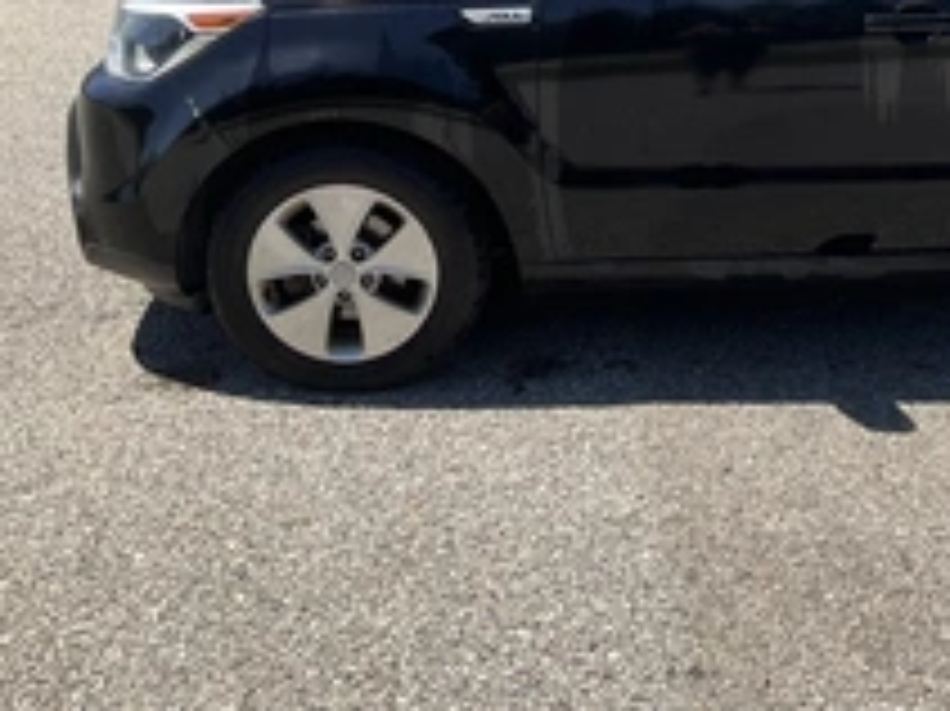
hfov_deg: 33.7
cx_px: 792
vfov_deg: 25.5
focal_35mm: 55
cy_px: 45
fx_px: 1509
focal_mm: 3
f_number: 1.8
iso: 25
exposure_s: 1/1279
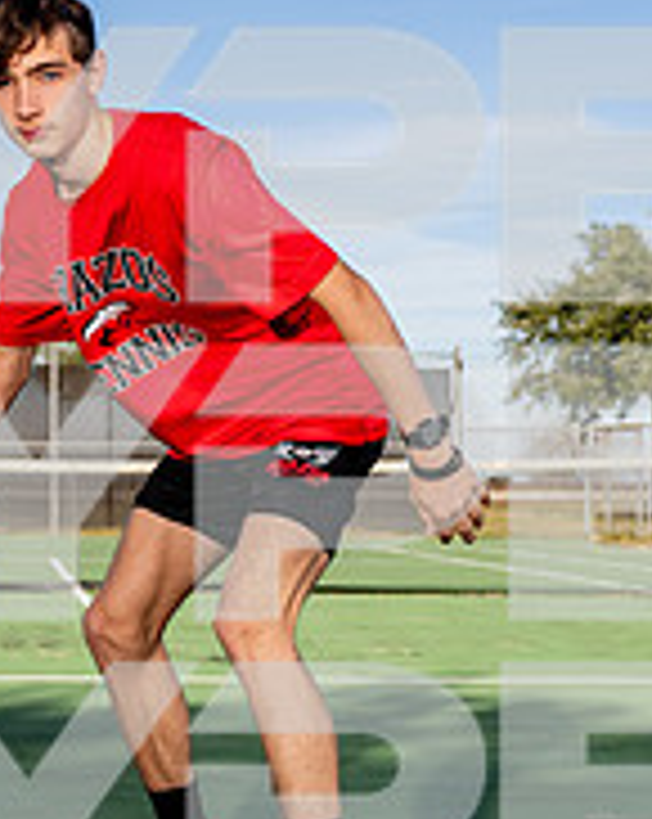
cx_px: 144
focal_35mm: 86
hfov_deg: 17.7
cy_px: 486
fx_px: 2080
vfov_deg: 22.2
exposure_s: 1/1250
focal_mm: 37
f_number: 4
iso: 100
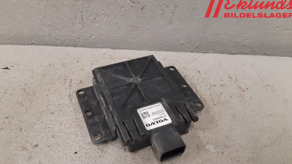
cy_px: 105
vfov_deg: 39.8
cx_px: 145
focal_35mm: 29
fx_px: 225
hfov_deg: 66.1
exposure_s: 1/50
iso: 160
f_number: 1.7
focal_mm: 3.93
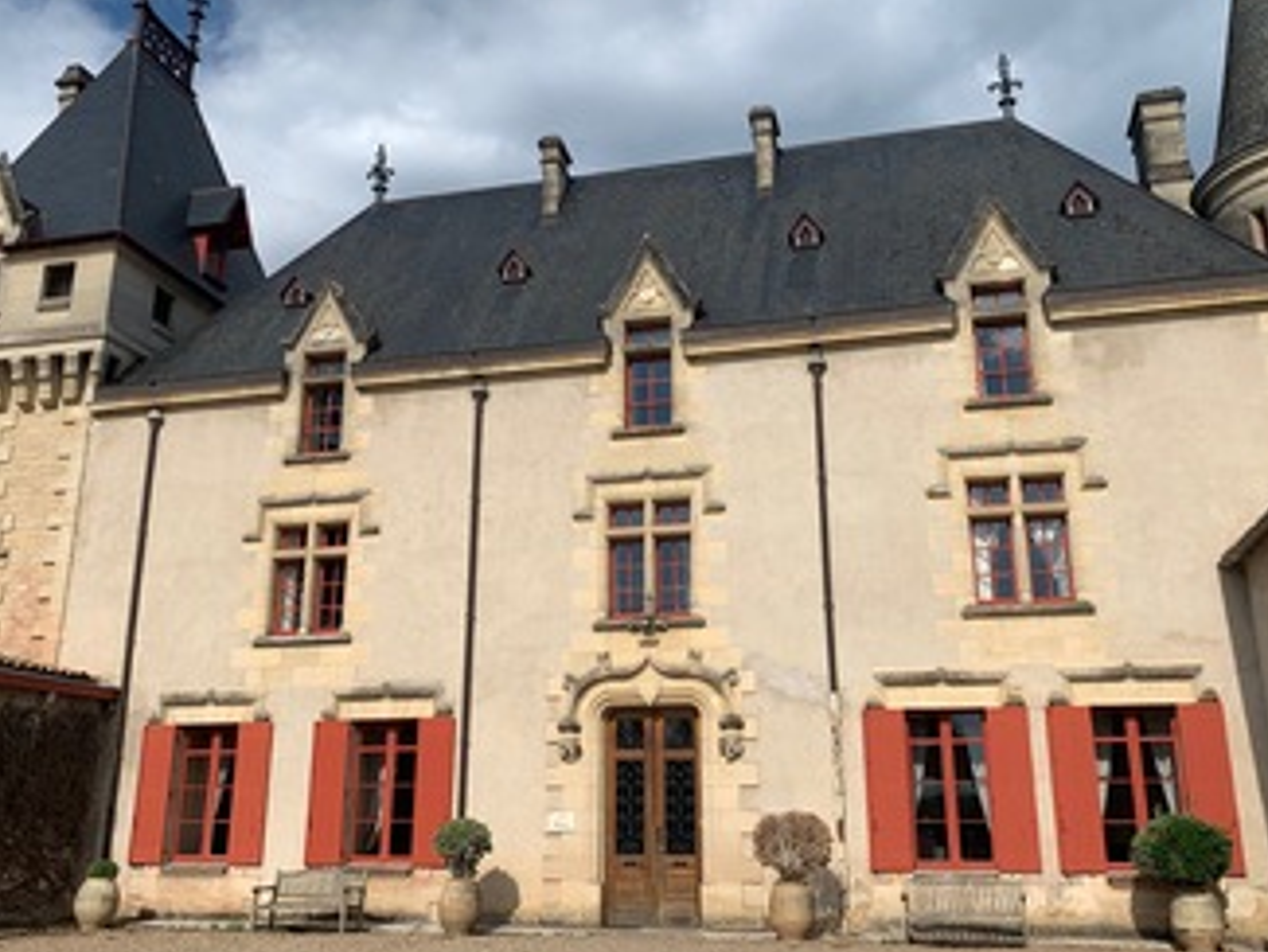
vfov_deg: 44.2
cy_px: 472
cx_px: 648
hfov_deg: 56.8
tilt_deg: +15.5
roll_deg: +0.0
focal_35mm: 32
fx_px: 1173
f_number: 1.8
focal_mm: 4.25
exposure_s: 1/4464
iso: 25
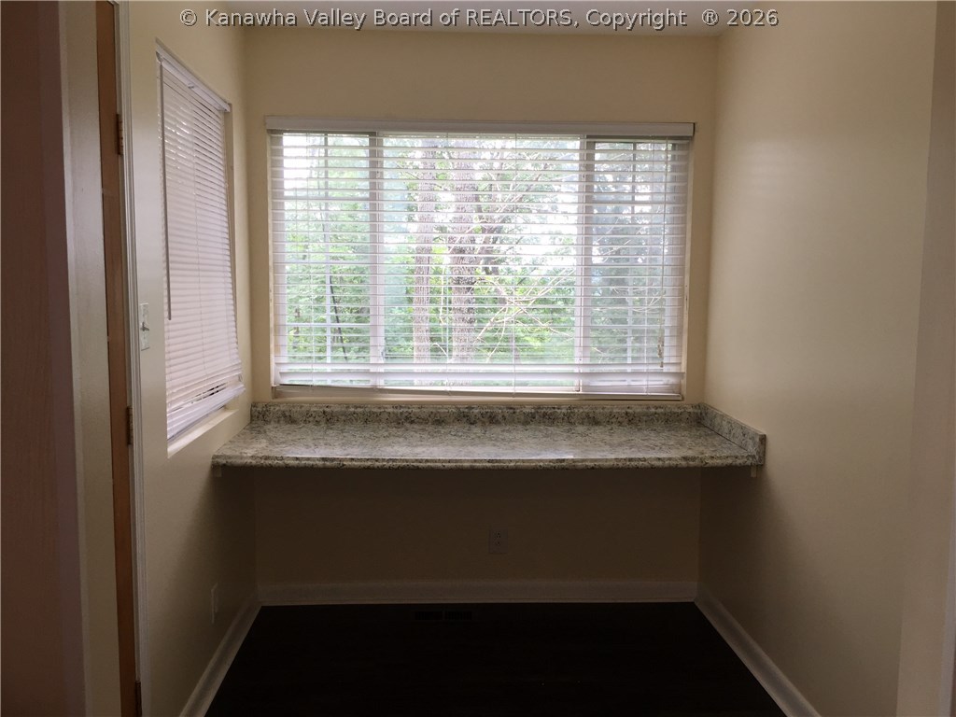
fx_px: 801
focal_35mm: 29
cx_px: 478
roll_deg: -1.6
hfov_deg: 61.7
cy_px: 358
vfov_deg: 48.2
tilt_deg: -4.6
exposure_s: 1/120
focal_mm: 4.15
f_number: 2.2
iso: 50
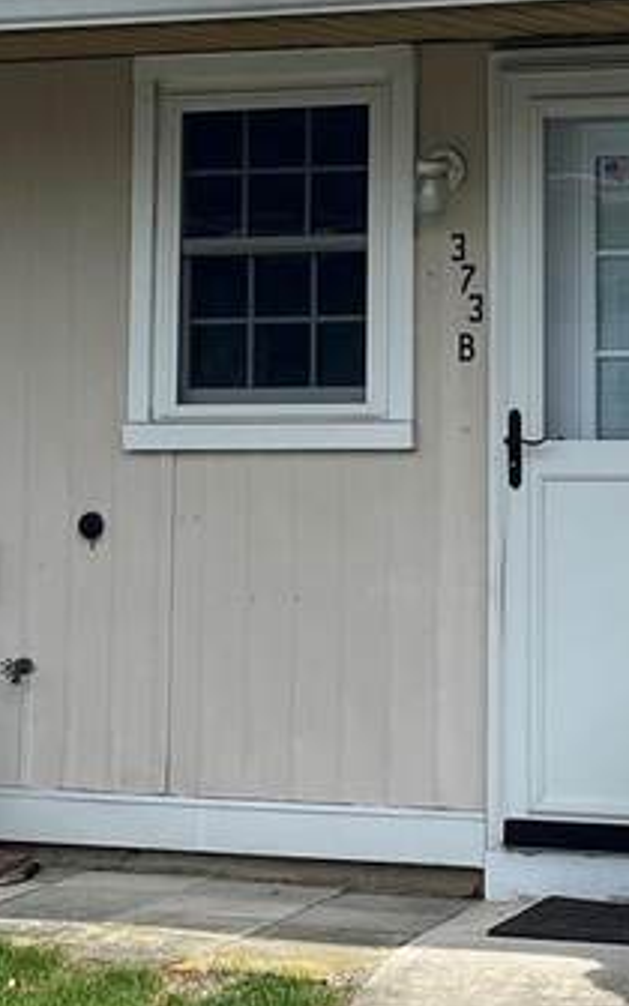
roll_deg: -0.2
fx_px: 2880
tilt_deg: +5.0
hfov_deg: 12.3
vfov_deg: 19.3
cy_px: 36
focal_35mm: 105
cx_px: 662
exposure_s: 1/3135
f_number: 1.6
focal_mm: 5.1
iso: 50
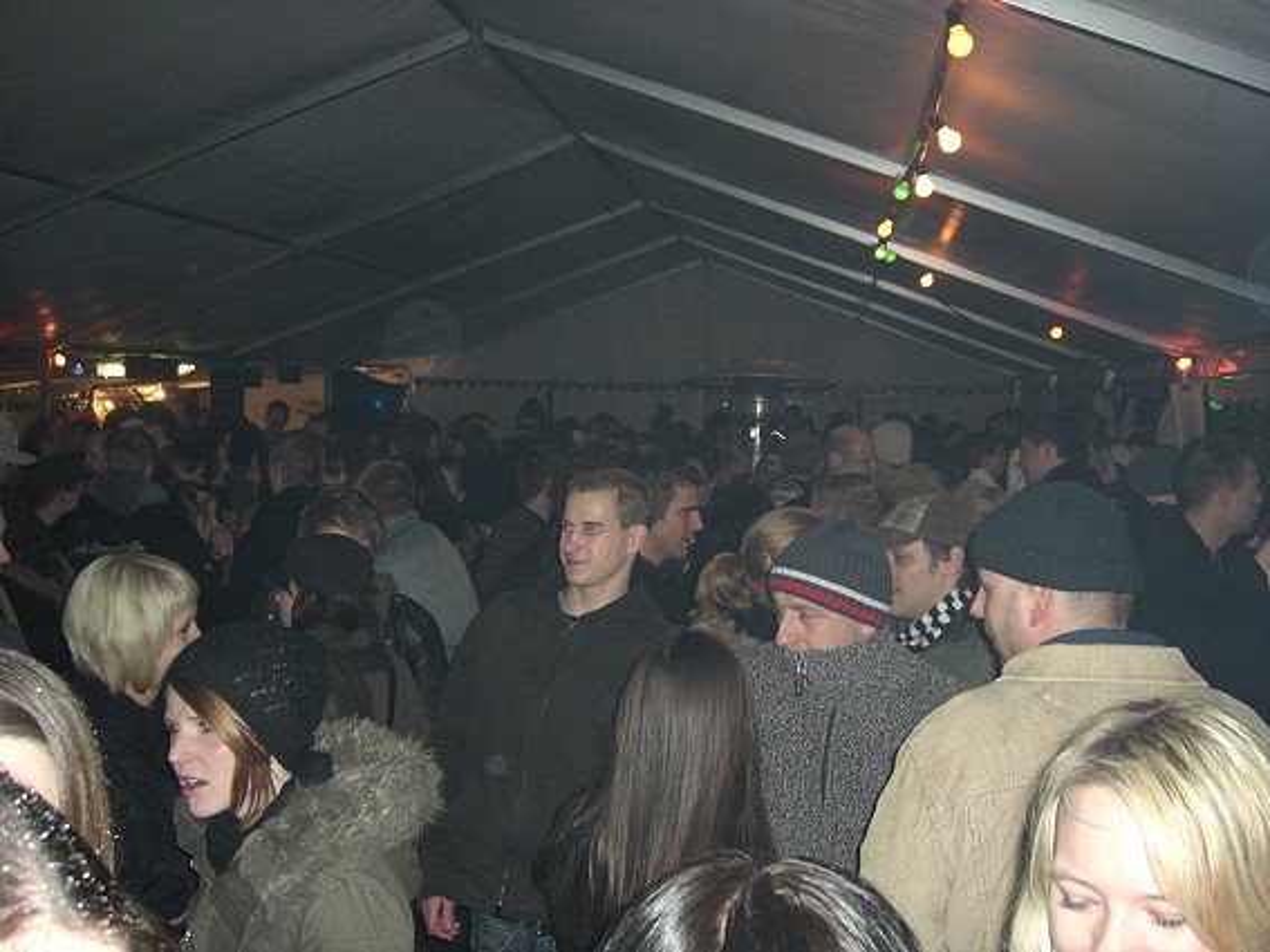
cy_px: 476
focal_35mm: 38
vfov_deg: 37.7
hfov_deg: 49.0
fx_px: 1394
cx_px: 635
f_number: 2.8
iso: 200
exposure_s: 1/60
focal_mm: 7.9
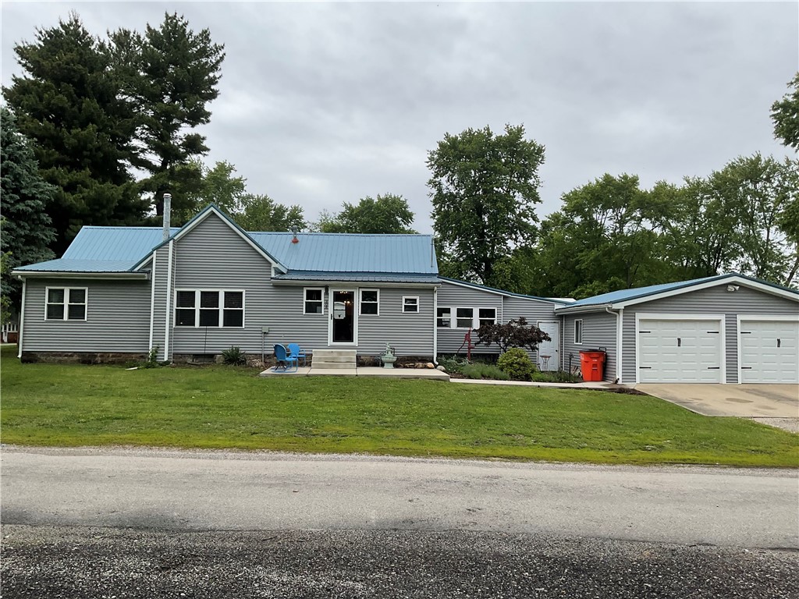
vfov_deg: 48.2
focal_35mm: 29
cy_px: 300
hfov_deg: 61.7
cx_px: 400
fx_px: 669
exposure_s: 1/1055
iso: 16
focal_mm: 3
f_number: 1.8
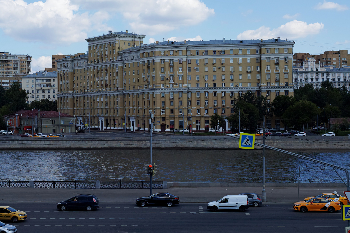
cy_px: 116
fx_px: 642
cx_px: 175
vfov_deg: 20.6
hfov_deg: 30.5
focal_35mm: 66
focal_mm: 50
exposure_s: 1/800
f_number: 4.5
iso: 100
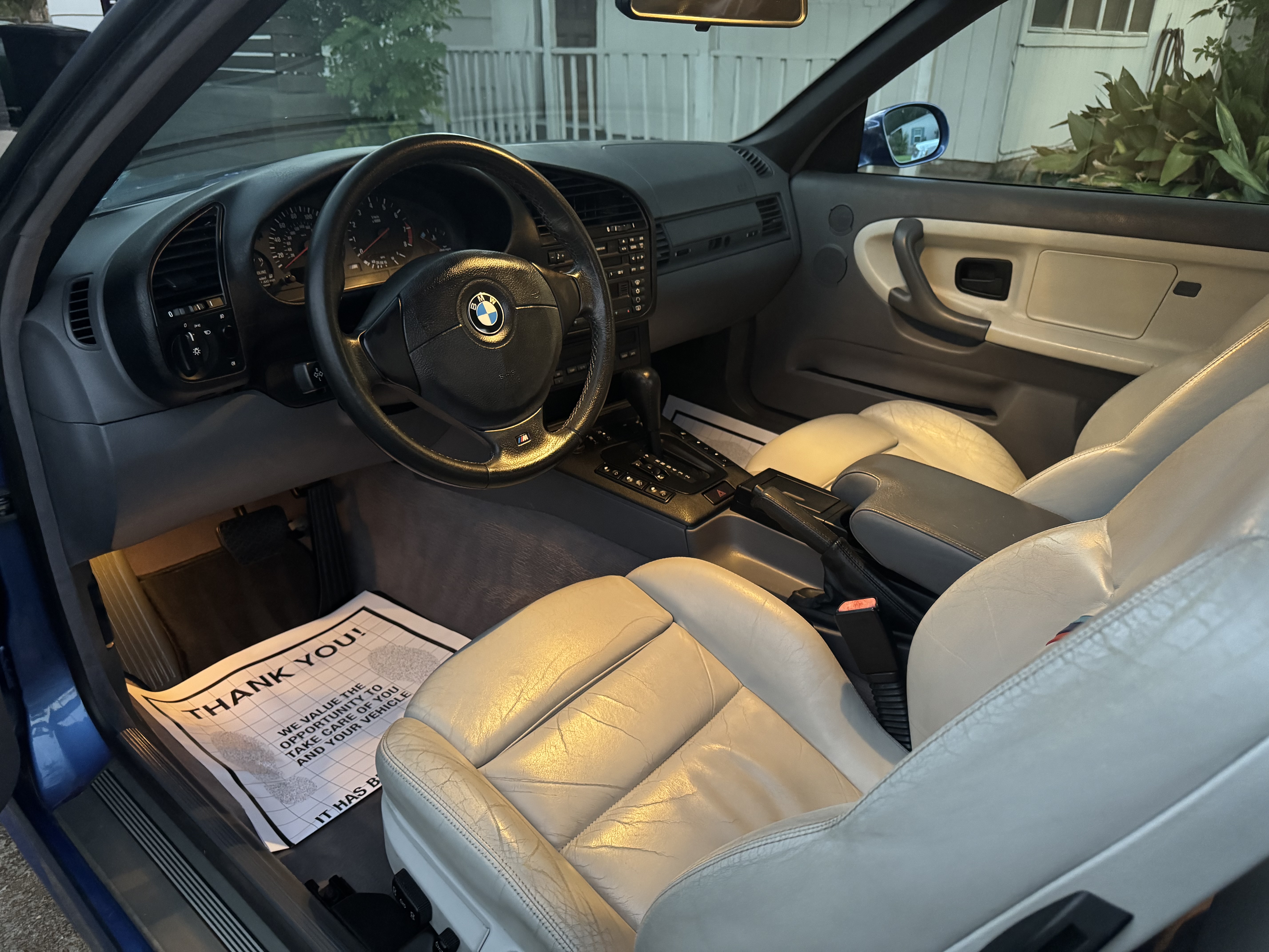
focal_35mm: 24
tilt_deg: -26.2
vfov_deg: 56.8
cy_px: 476
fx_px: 880
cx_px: 634
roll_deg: -0.7
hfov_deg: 71.6
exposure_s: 1/39
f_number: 1.78
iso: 1000
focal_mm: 6.76
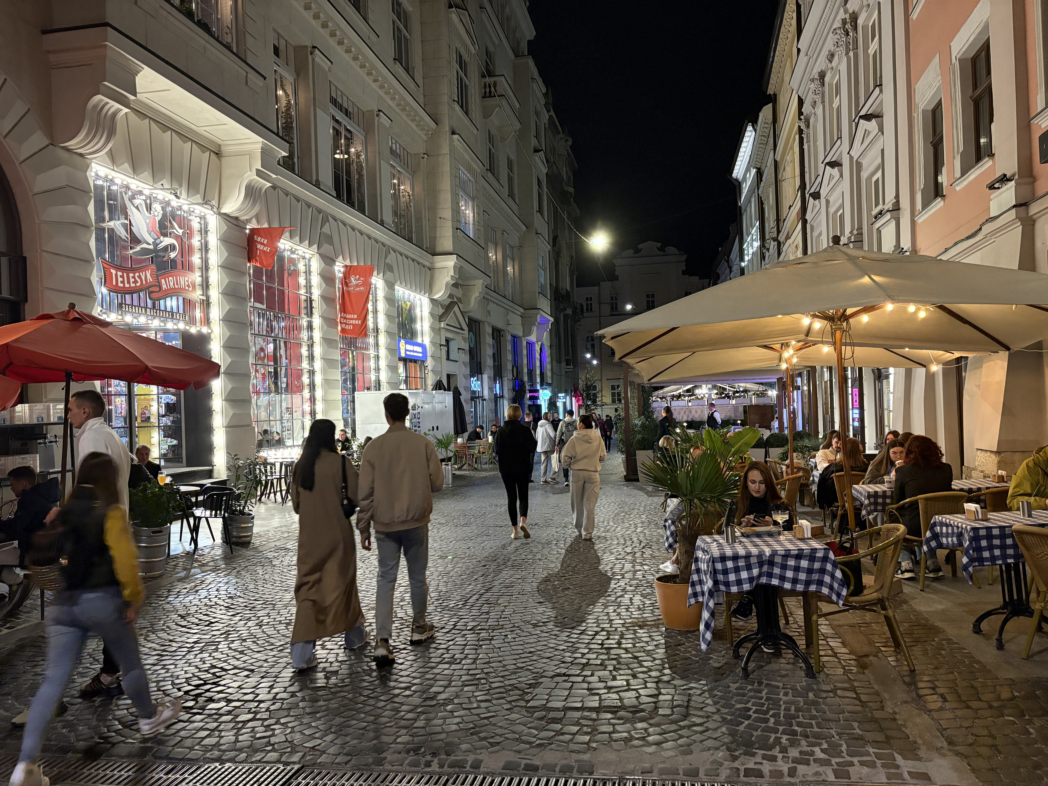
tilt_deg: +1.6
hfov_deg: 67.3
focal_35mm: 26
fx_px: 787
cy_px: 393
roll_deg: +2.1
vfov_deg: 53.1
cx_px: 524
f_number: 1.6
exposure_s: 1/50
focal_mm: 5.96
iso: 500
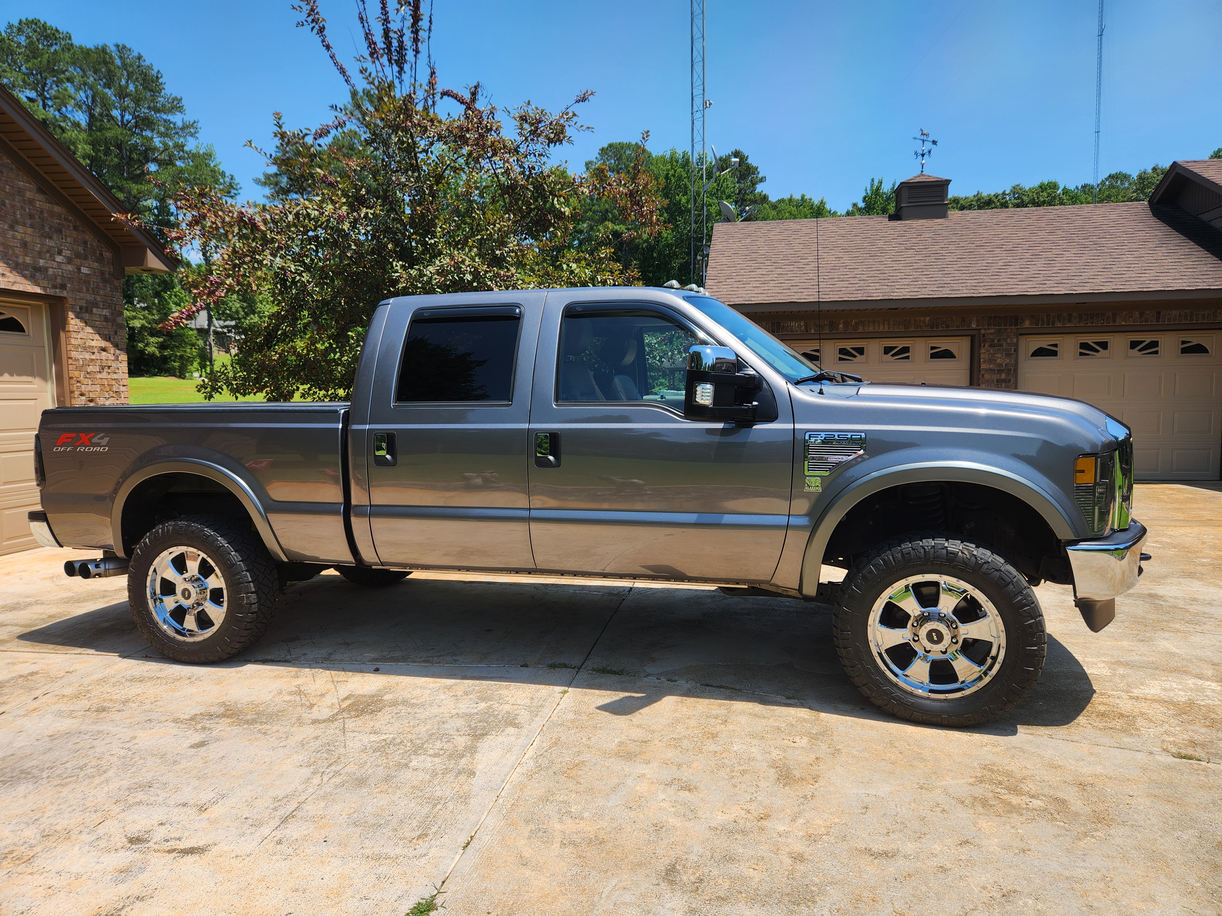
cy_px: 458
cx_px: 611
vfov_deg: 58.9
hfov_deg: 73.9
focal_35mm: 23
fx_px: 812
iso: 20
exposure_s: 1/1145
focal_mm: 5.4
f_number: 1.8
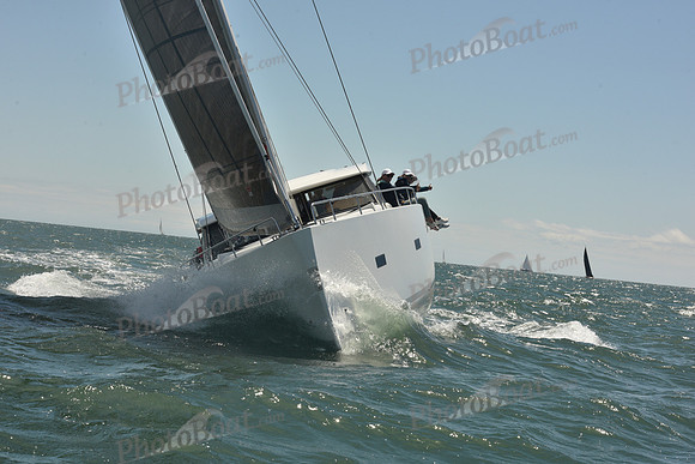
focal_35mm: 95
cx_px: 348
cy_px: 232
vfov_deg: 14.4
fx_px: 1834
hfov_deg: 21.5
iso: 320
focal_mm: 95
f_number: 13
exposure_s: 1/800
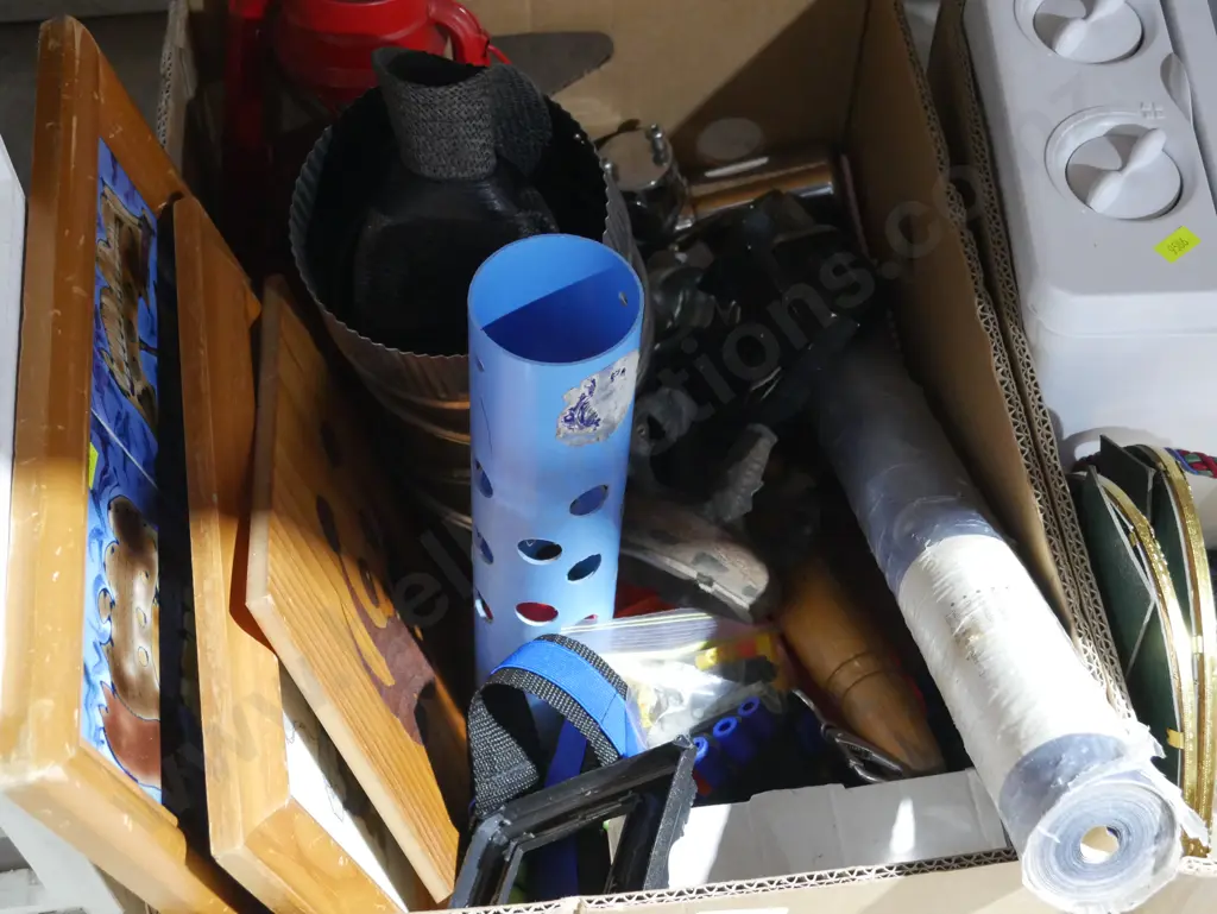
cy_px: 457
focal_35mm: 50
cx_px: 608
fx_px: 1759
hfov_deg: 38.2
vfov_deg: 29.1
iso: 3200
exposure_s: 1/25
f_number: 5.3
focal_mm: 25
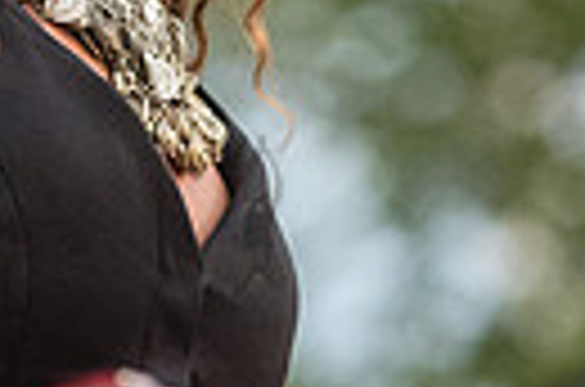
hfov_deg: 2.8
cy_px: -223
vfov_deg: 1.9
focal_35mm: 737
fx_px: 11947
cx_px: 256
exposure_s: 1/2000
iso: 3200
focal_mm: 155
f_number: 4.5
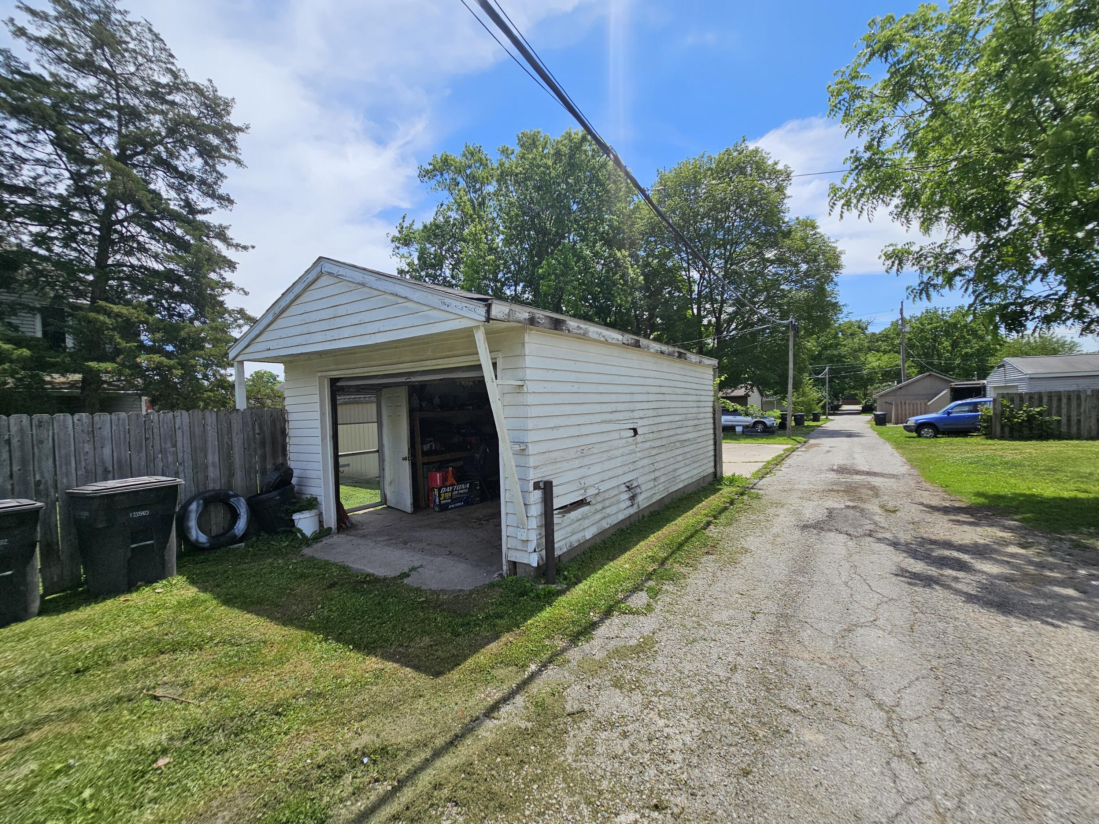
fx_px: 413
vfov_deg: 89.9
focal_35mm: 13
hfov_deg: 106.2
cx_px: 550
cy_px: 412
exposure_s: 1/2470
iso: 50
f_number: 2.2
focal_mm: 2.2
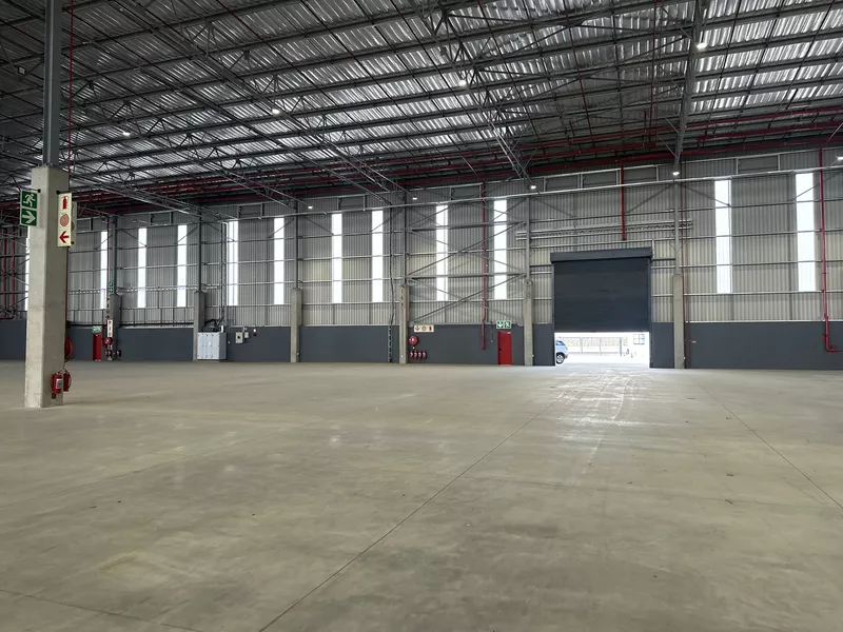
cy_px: 316
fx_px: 584
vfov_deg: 56.8
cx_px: 422
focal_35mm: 24
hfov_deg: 71.6
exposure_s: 1/166
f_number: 1.78
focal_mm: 6.86
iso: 100
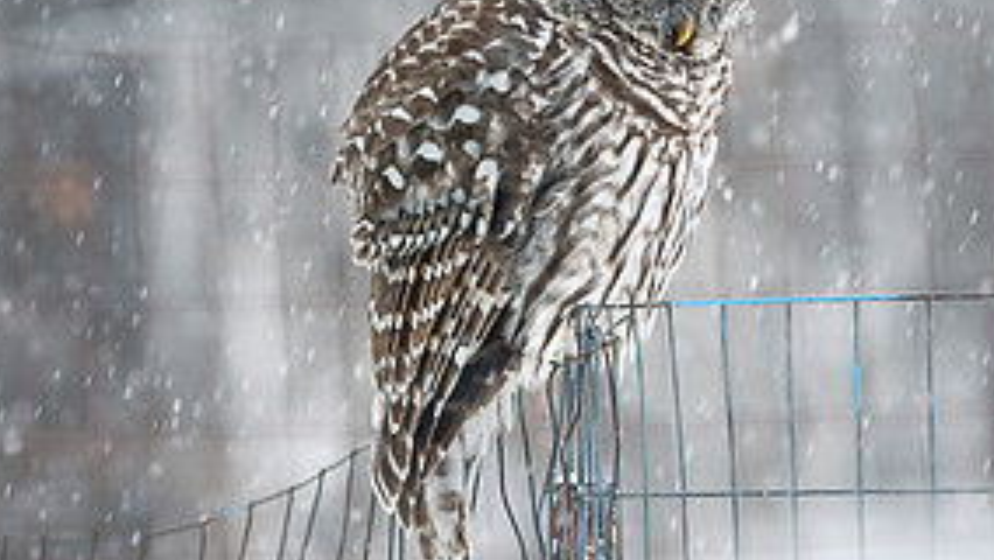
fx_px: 21173
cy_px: 271
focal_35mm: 803
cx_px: 107
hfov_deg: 2.7
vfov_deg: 1.5
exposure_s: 1/200
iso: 1000
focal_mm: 200
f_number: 4
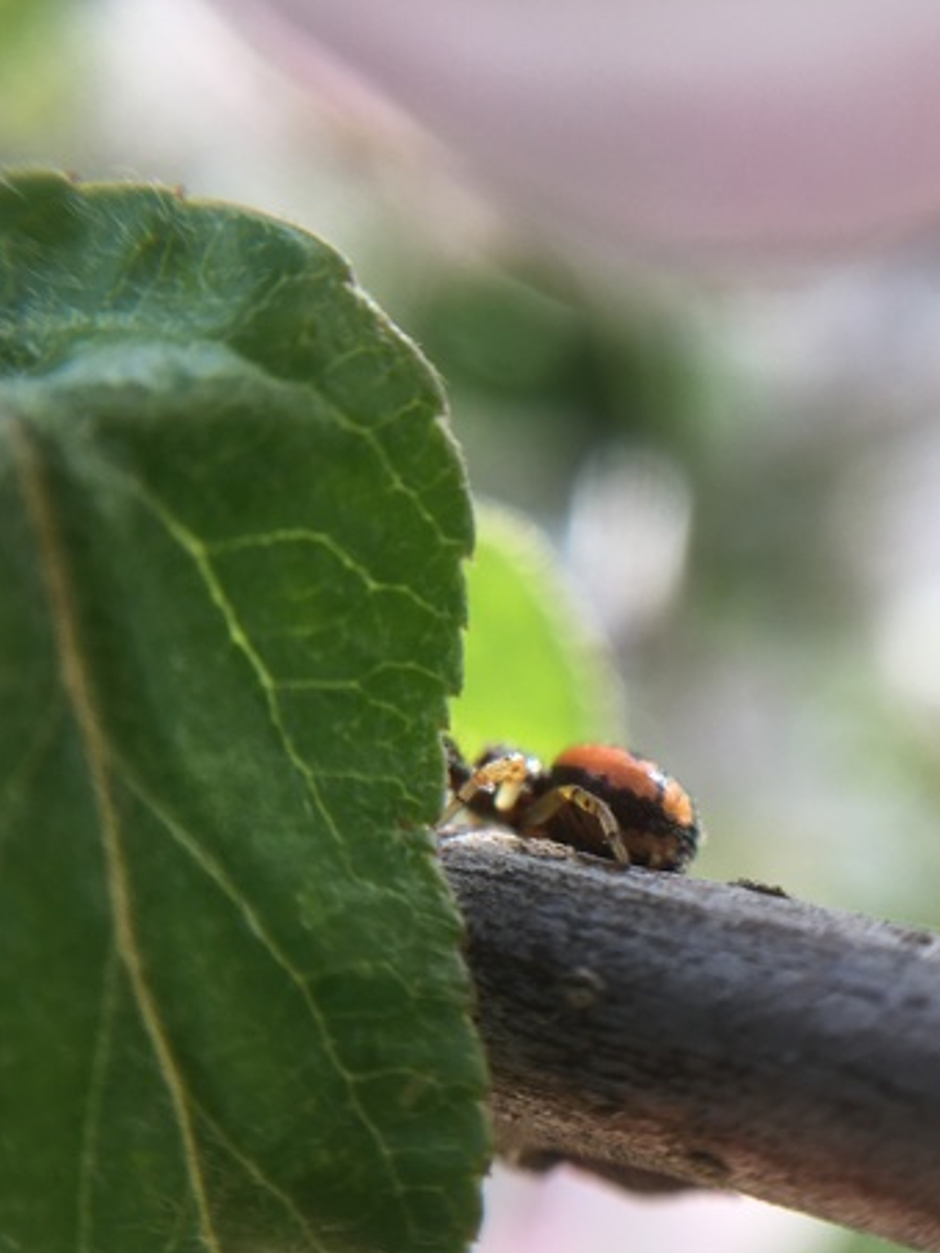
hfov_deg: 35.0
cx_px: 581
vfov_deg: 45.6
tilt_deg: -23.9
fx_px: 1484
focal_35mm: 41
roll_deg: -16.6
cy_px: 730
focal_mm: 4.15
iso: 25
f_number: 2.2
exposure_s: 1/427
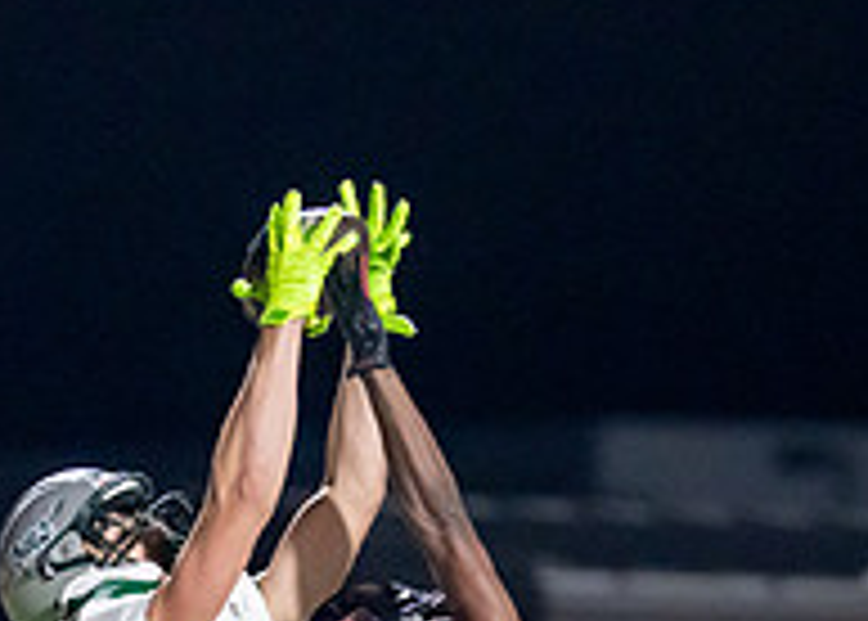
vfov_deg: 1.8
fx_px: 19852
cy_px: 701
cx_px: 319
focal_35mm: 805
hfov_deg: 2.5
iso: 4000
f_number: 2.8
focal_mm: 200
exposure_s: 1/1000
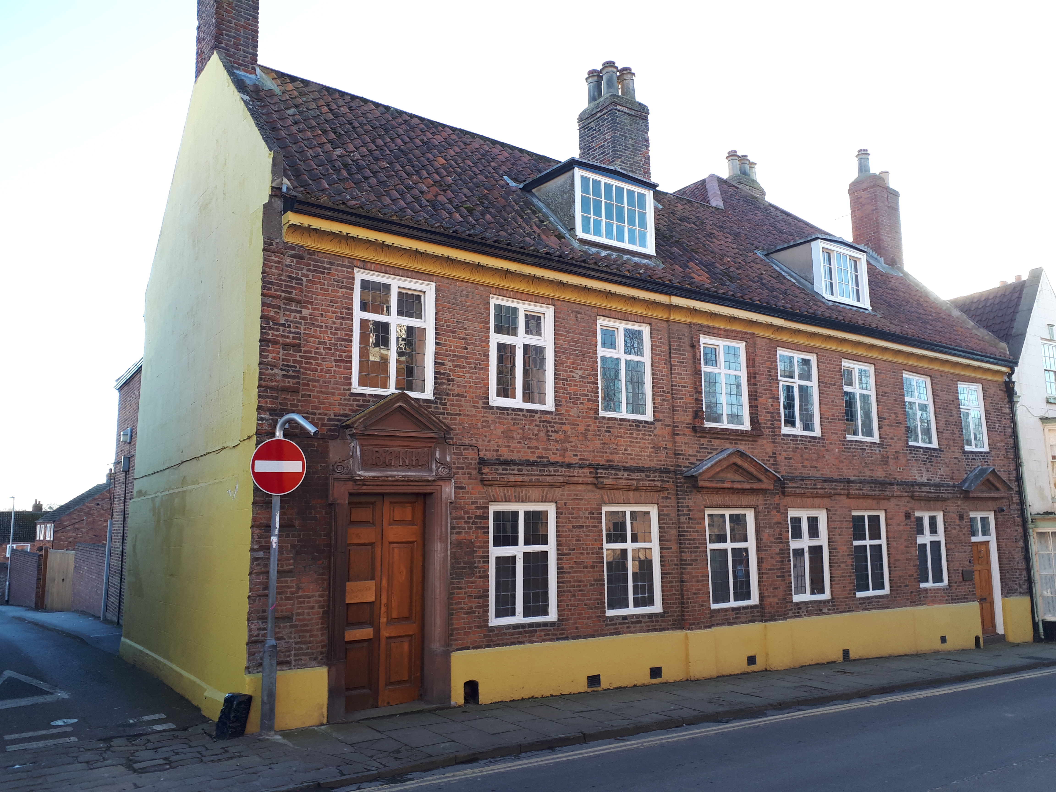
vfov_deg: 51.4
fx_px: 824
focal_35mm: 27
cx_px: 528
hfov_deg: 65.3
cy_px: 396
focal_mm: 3.6
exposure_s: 1/131
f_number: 1.9
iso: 40
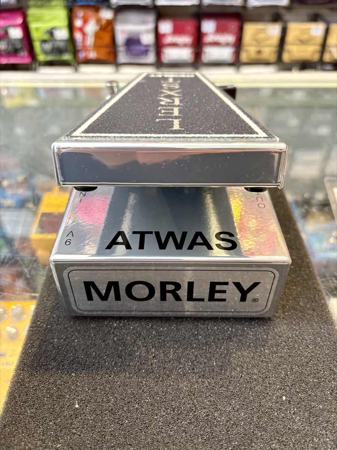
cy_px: 225
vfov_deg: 67.3
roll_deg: +2.1
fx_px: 337
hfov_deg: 53.1
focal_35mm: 26
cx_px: 168
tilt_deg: -41.2
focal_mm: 5.96
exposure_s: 1/60
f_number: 1.6
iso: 320
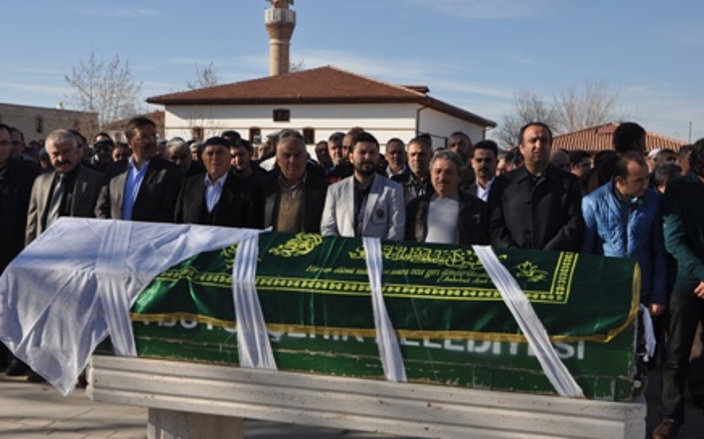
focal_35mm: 46
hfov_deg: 43.9
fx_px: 873
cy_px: 234
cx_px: 354
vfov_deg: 28.2
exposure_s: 1/320
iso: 200
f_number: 9
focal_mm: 29
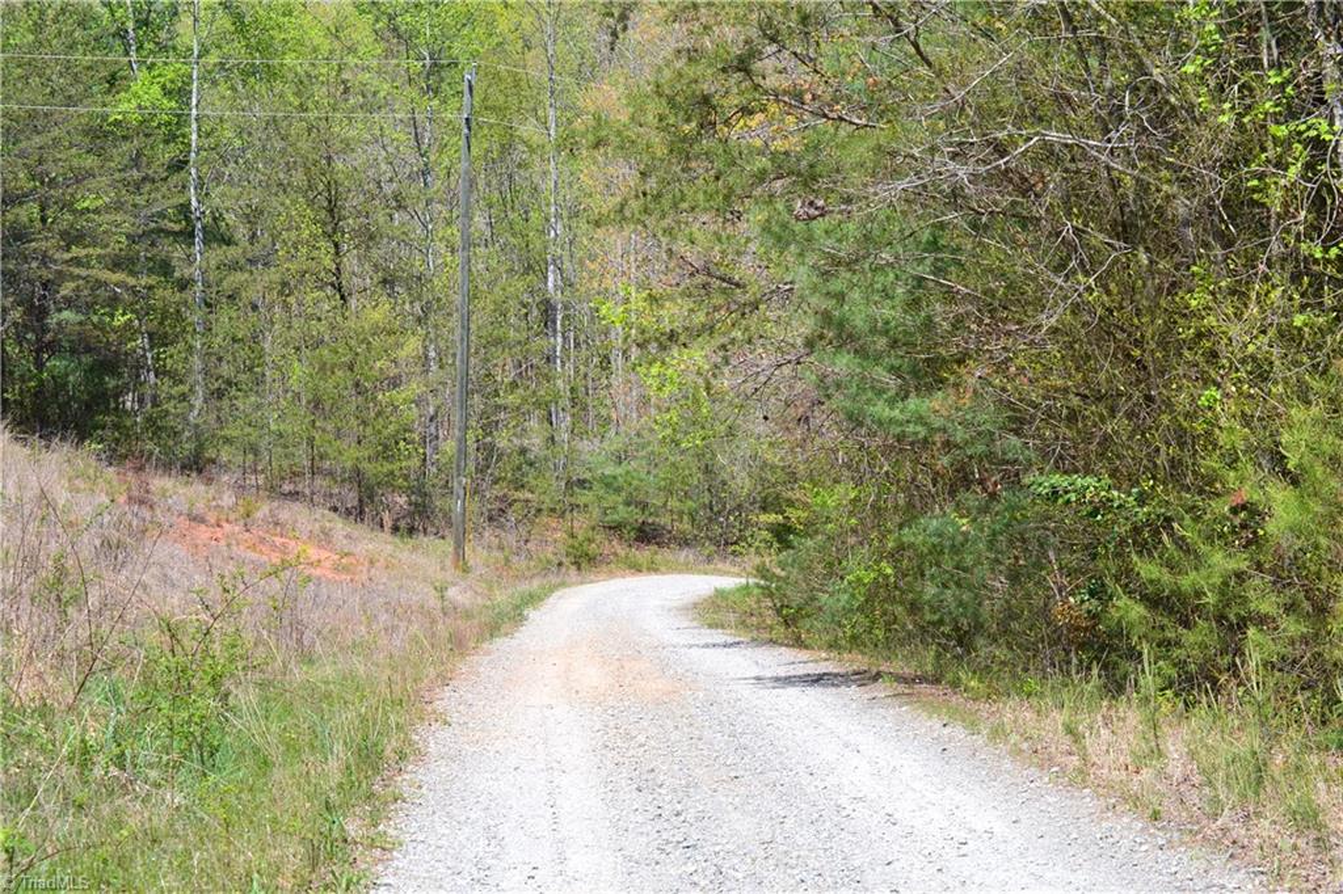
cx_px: 672
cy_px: 447
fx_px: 3077
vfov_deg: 16.5
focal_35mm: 82
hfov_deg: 24.6
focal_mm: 55
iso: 400
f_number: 10
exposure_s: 1/320
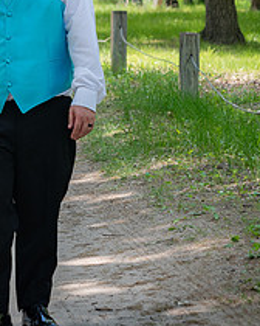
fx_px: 2308
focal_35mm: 240
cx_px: -29
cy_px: 12
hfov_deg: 6.4
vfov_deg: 8.0
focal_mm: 65
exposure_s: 1/160
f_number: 4
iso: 200
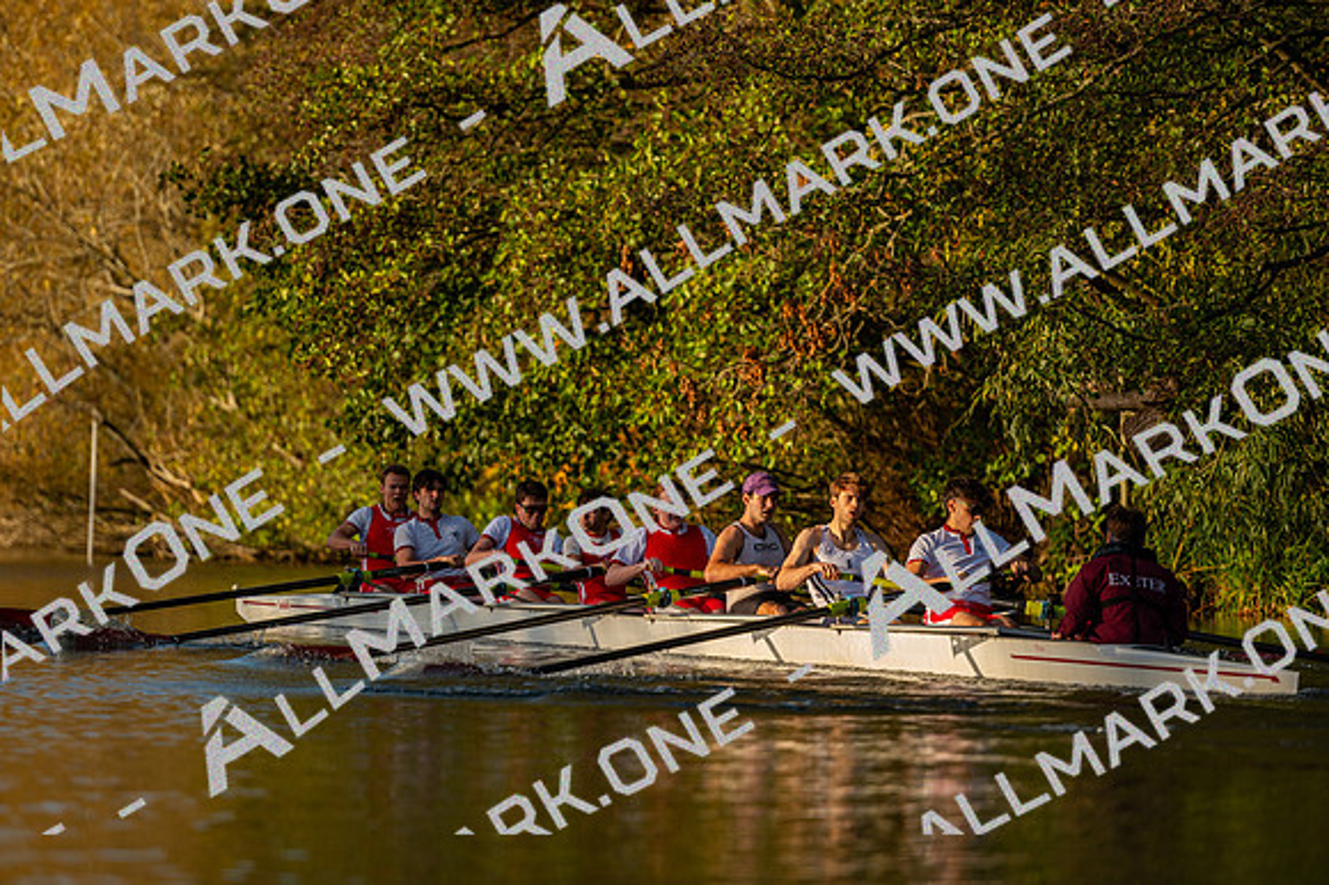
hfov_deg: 10.3
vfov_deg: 6.9
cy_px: 442
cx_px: 664
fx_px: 7379
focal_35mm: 200
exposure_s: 1/2000
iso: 160
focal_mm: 200
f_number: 2.8
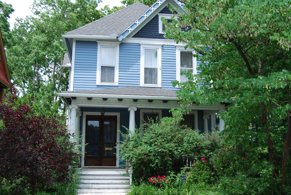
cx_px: 146
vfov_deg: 34.3
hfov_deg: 49.5
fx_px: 316
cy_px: 98
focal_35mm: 39
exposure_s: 1/160
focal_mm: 26
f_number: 6.3
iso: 100
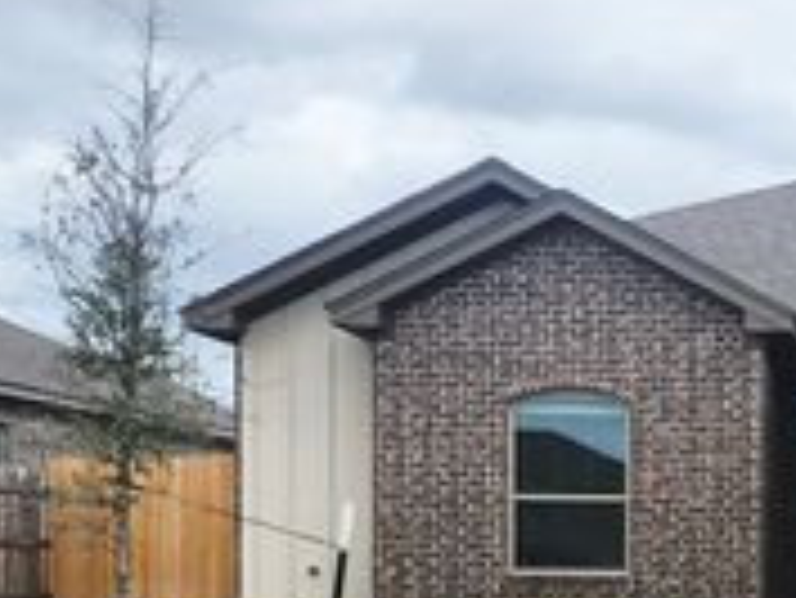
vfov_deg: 21.9
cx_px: 872
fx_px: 1496
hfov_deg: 27.3
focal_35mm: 65
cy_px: 573
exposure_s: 1/1250
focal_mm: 6.4
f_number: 1.8
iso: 12
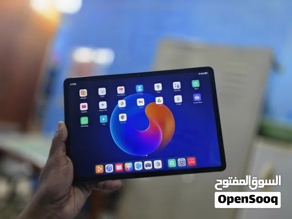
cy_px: 110
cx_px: 146
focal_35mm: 23
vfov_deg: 58.9
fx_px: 194
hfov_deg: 73.9
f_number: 1.7
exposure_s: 1/100
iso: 640
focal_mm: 6.3
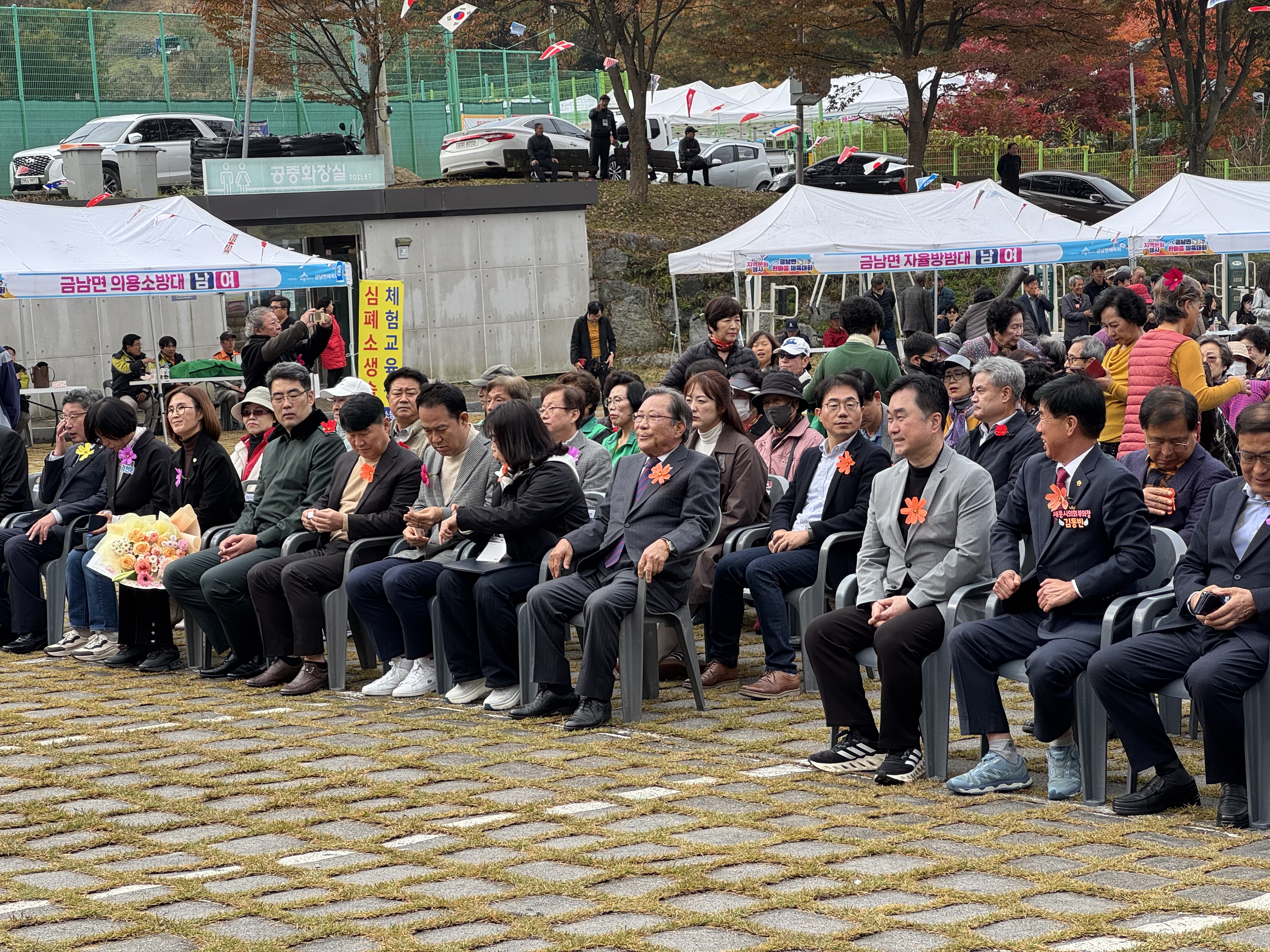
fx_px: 2825
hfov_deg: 25.3
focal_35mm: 77
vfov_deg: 19.1
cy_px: 476
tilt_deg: -5.2
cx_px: 635
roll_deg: +3.3
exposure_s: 1/176
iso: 25
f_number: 2.8
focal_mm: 9
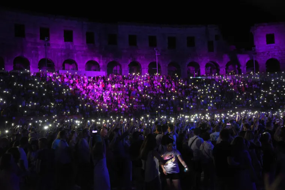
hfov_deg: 46.4
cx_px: 142
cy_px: 95
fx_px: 333
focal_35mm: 42
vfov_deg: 31.9
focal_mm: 42
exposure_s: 1/100
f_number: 4
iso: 4000
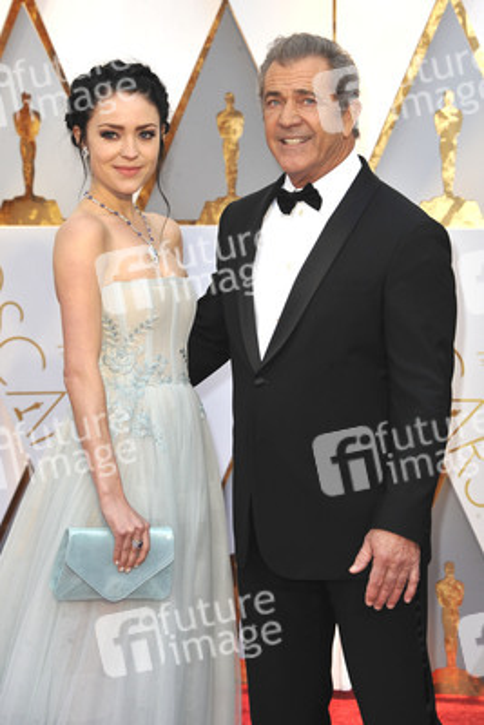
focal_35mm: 112
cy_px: 362
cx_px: 242
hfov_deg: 12.2
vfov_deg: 18.3
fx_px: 2257
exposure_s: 1/250
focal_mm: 112
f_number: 6.3
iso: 1000
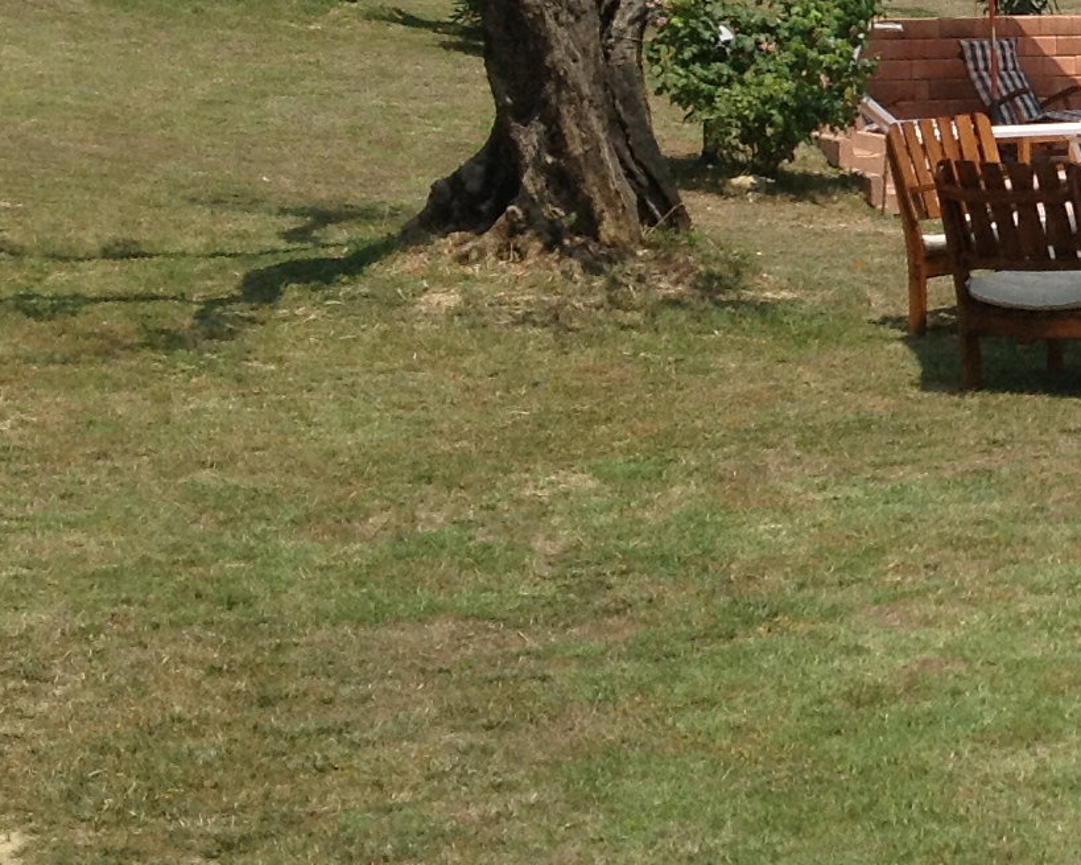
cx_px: 1564
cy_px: -12
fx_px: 3455
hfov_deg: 16.4
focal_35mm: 108
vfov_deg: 14.0
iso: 50
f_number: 2.4
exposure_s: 1/2519
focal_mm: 4.28
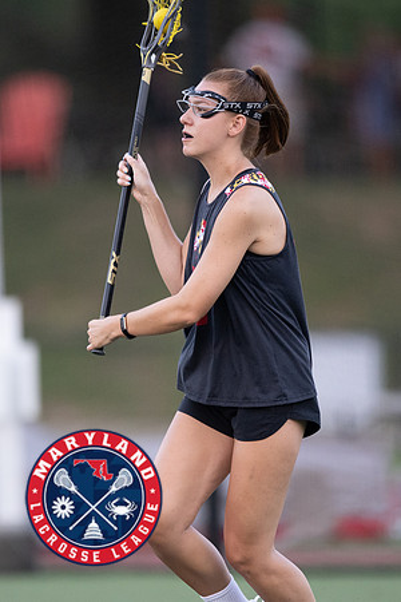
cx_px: 211
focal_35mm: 669
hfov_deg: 2.1
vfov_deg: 3.1
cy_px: 335
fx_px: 11172
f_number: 2.8
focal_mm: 400
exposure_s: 1/1250
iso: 2800
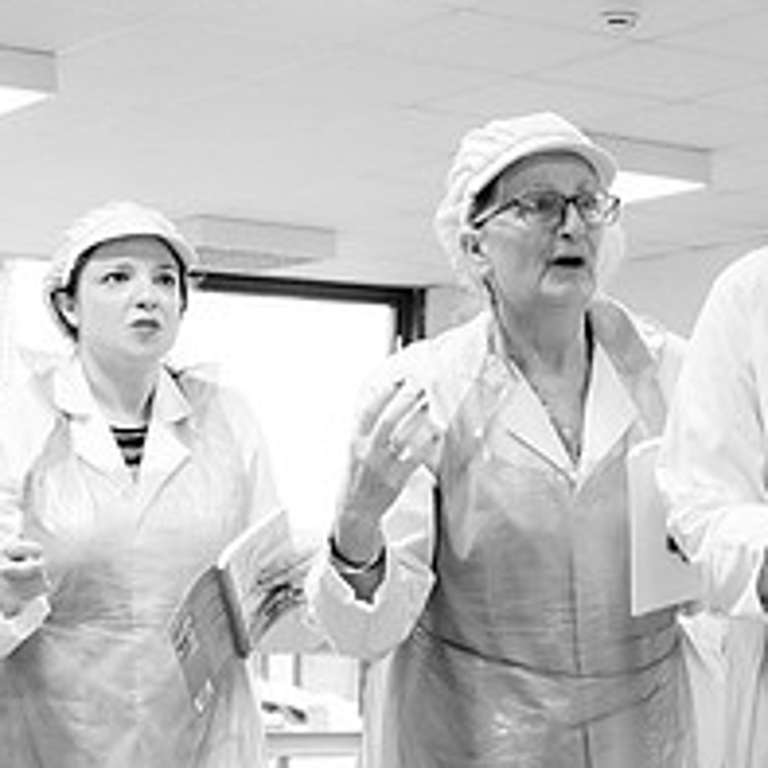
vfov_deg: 15.8
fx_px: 2736
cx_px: 702
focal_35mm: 109
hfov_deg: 15.8
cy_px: 689
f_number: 2.8
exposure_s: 1/80
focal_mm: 24
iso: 800
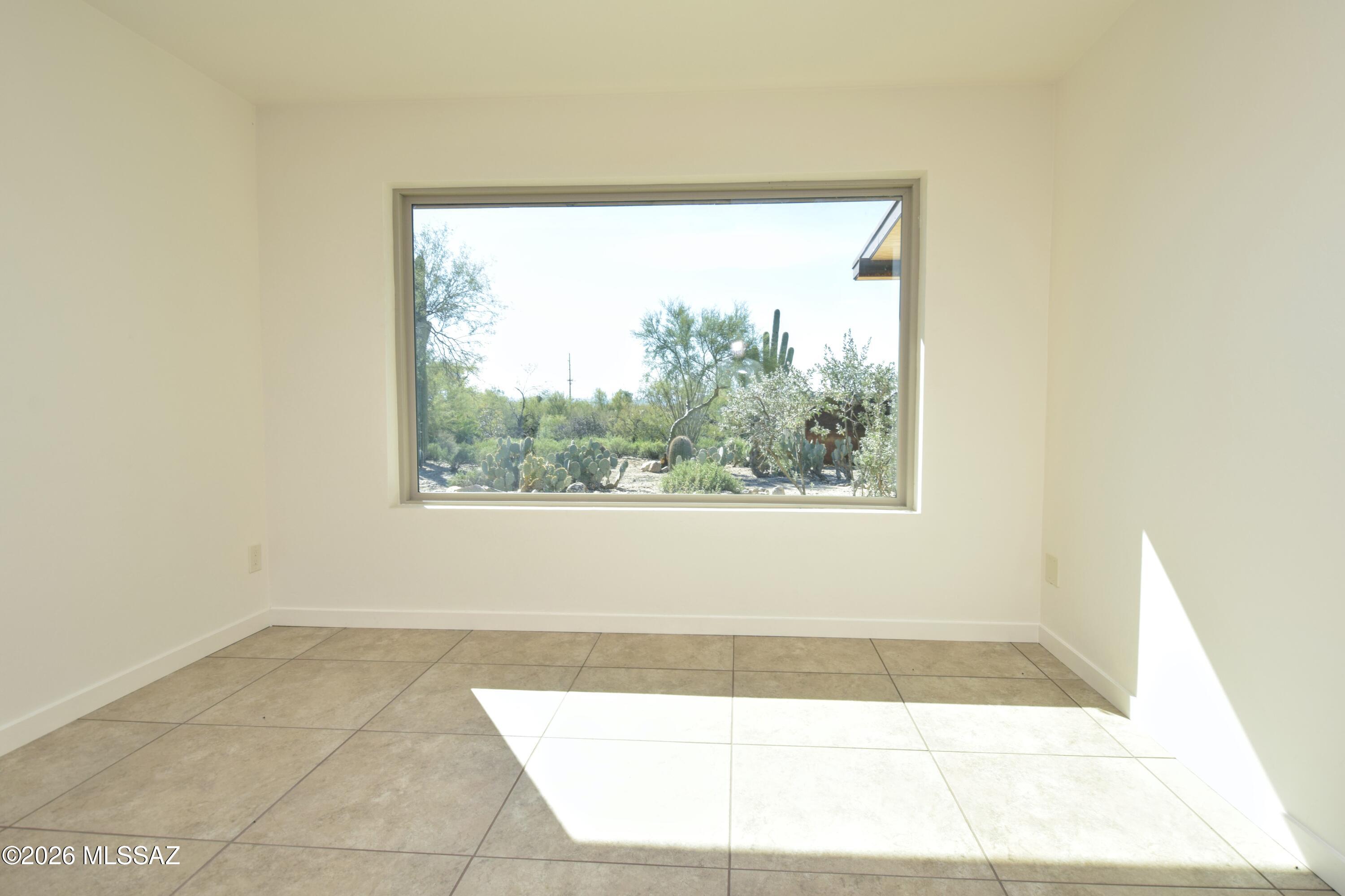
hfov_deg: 85.4
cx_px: 672
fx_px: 728
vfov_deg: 63.2
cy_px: 448
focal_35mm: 20
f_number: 9
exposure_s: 1/200
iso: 400
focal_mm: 13
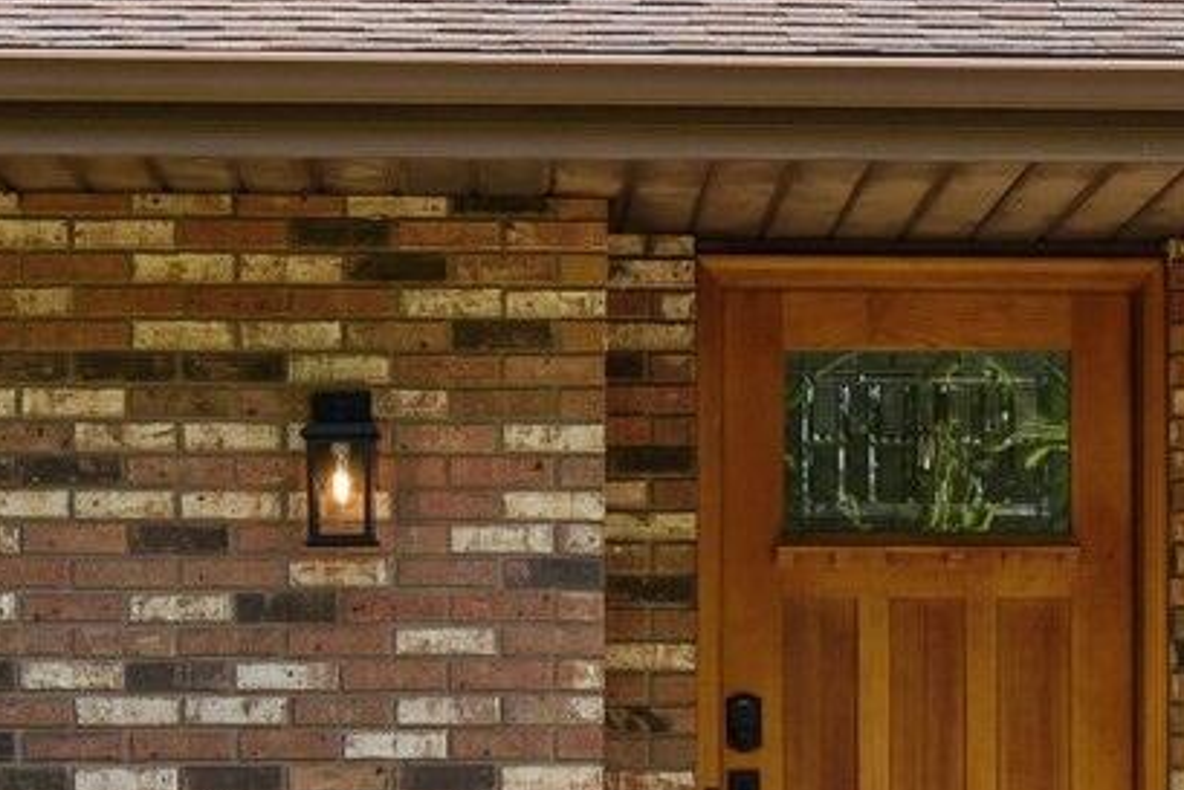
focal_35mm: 137
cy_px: 760
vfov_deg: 10.0
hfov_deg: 15.0
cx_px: 724
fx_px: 4507
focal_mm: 35
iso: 200
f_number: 8
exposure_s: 1/200
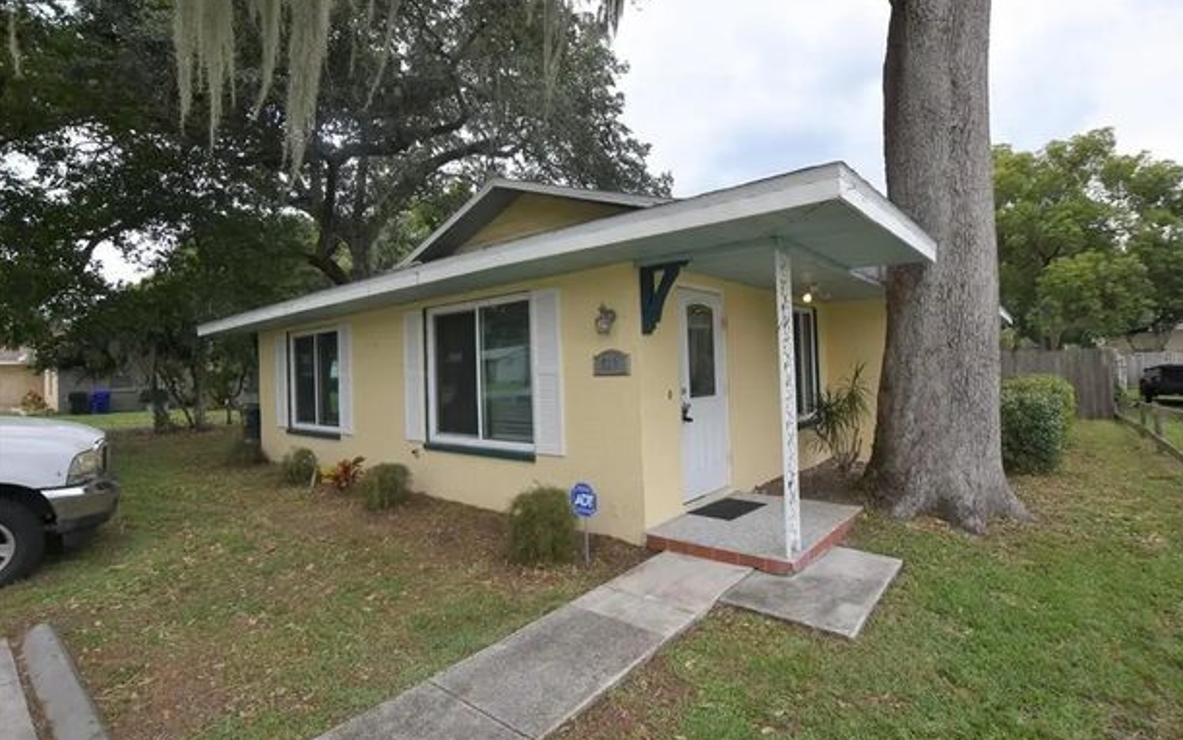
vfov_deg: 71.2
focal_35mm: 16
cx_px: 616
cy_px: 356
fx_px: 516
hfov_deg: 97.8
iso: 280
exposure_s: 1/500
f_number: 8
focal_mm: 10
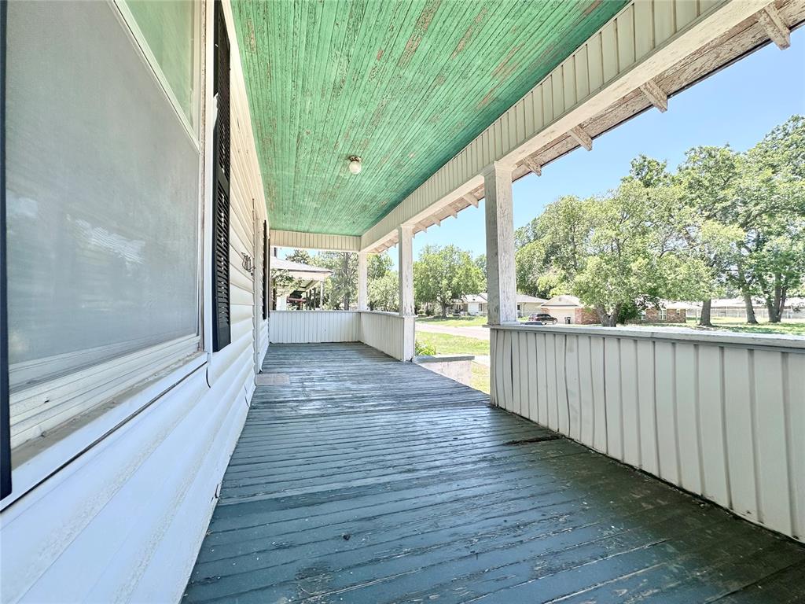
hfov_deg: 102.1
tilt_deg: +2.4
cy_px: 302
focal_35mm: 14
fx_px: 326
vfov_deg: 85.7
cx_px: 402
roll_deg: -0.5
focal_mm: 2.22
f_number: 2.2
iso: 40
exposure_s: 1/450
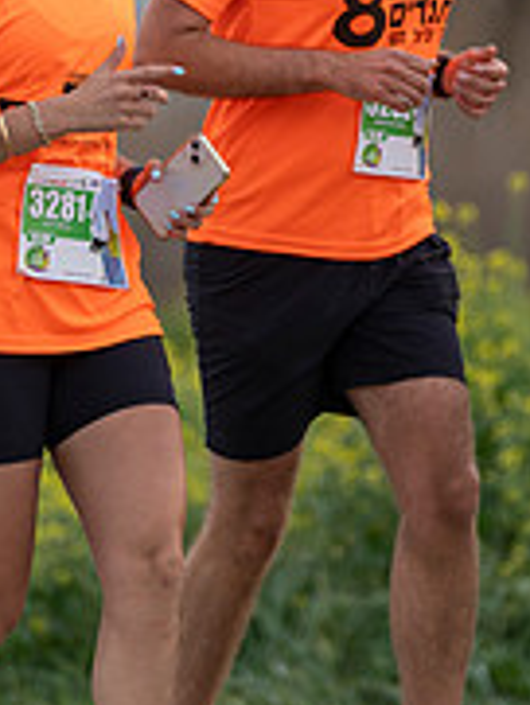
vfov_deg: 5.2
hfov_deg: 3.9
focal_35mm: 384
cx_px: 378
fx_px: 7830
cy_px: 238
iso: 800
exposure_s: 1/1600
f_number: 2.8
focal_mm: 161
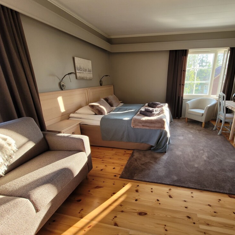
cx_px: 141
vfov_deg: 87.4
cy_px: 120
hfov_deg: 86.3
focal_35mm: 16
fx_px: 123
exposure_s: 1/50
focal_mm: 1.74
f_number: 2.2
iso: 64
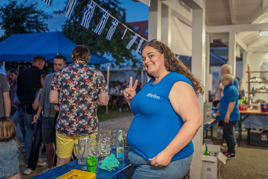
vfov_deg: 37.9
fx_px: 261
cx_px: 134
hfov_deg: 54.4
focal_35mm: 35
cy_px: 90
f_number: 2
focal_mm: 35
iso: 5000
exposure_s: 1/500
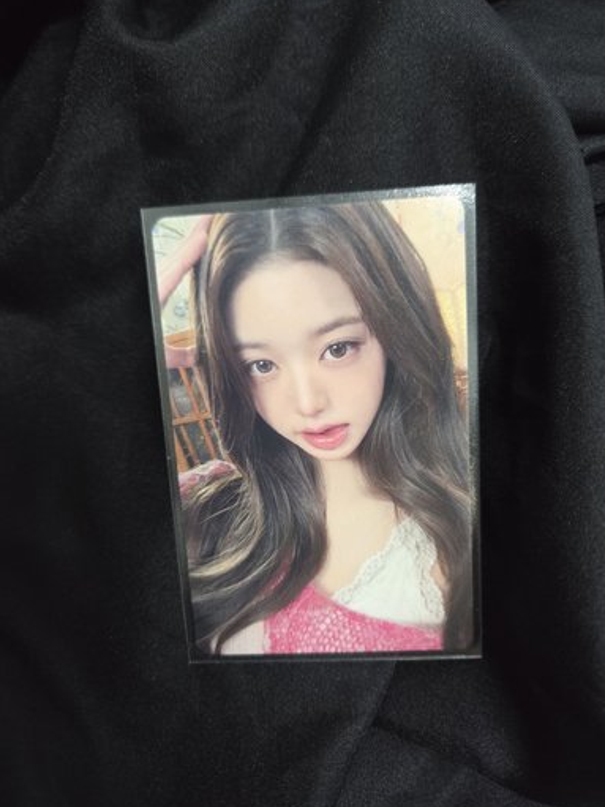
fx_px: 560
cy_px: 402
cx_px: 314
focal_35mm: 24
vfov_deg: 71.6
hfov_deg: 56.8
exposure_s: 1/120
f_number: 1.8
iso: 1000
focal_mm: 5.4
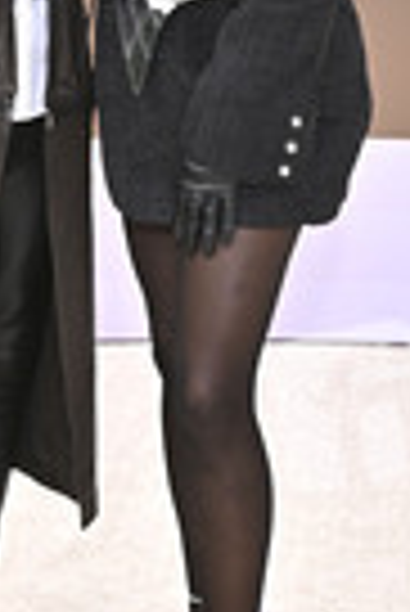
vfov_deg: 14.2
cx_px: 90
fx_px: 2454
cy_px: 162
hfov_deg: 9.5
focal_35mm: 144
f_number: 10
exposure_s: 1/320
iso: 400
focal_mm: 49
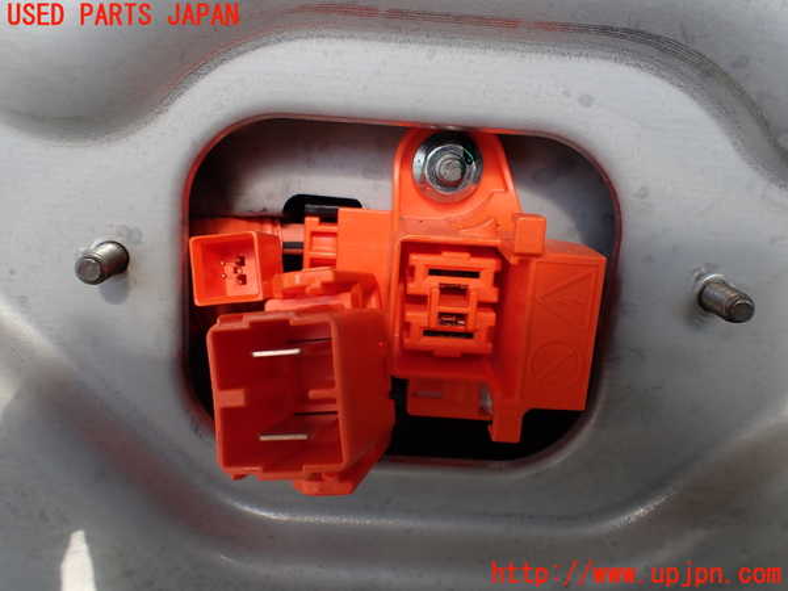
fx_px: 683
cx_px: 394
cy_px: 296
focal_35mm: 30
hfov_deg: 60.0
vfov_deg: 46.8
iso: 100
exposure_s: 1/160
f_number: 3.2
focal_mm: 5.4
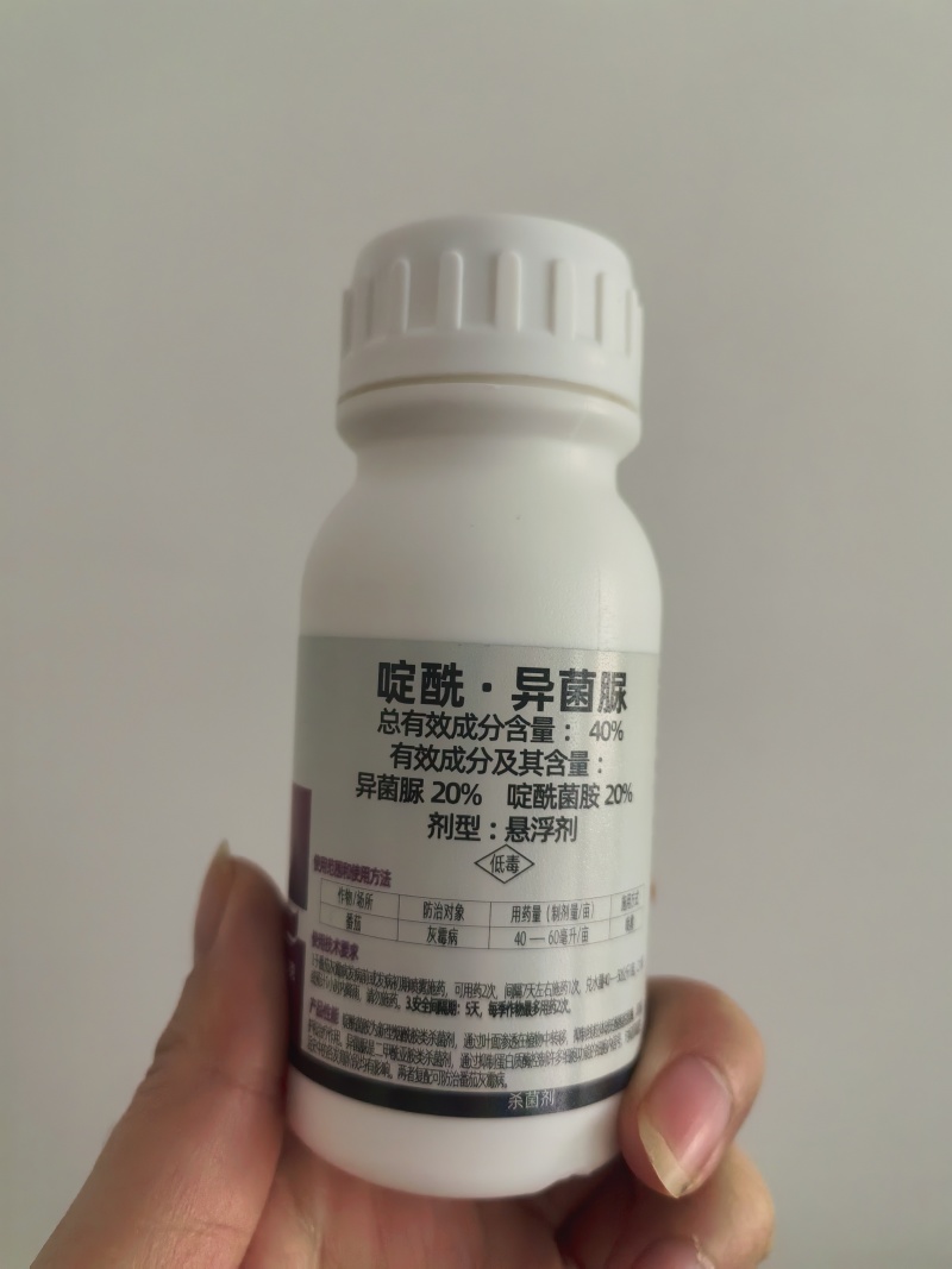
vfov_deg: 65.3
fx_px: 990
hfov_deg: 51.3
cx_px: 476
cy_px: 634
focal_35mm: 27
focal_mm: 5.52
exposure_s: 1/120
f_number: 1.9
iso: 500
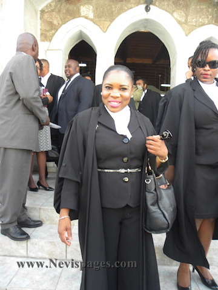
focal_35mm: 26
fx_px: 218
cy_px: 145
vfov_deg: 67.3
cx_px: 109
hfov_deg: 53.1
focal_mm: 4.6
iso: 80
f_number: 2.8
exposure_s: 1/58
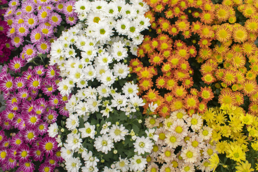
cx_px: 129
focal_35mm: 27
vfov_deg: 47.9
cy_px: 86
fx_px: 193
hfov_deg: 67.4
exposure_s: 1/250
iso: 250
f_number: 8
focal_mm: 18
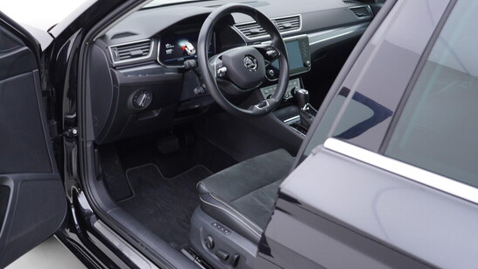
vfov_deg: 31.2
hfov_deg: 52.8
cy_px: 131
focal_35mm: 38
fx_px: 482
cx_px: 240
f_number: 2.8
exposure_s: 1/40
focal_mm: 24
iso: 160
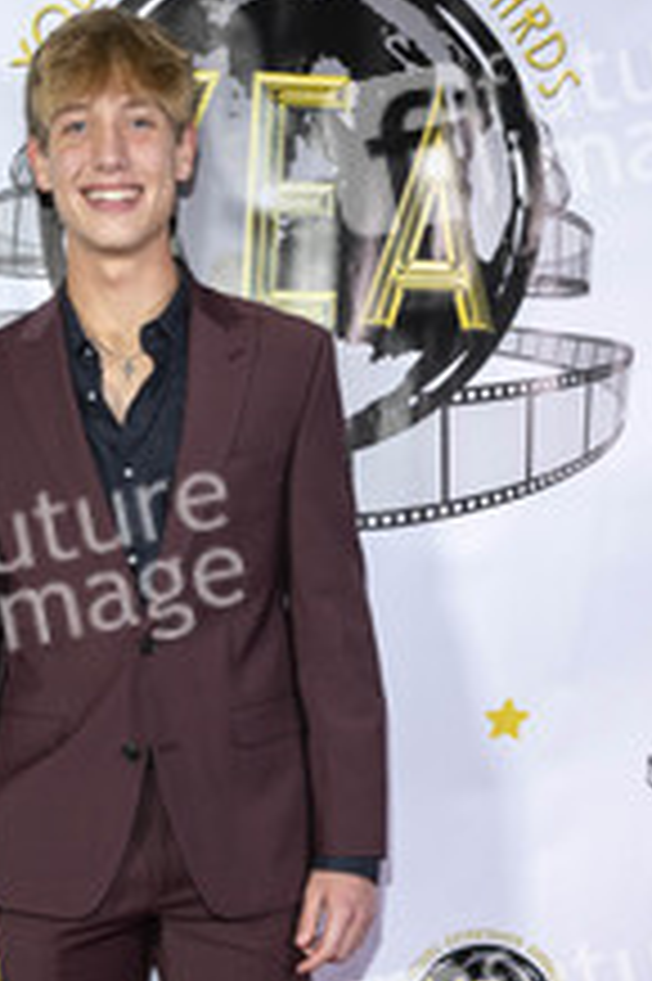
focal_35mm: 55
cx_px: 144
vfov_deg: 35.0
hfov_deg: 24.2
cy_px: 806
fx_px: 1496
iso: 800
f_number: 5.6
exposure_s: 1/200
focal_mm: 30
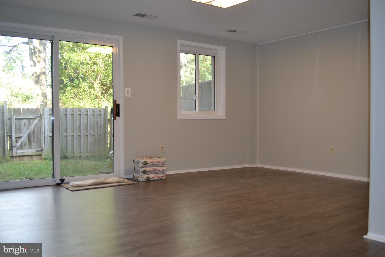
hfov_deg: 57.2
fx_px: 353
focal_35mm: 33
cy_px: 128
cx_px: 192
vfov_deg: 40.0
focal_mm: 22
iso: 400
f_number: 4
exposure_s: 1/60
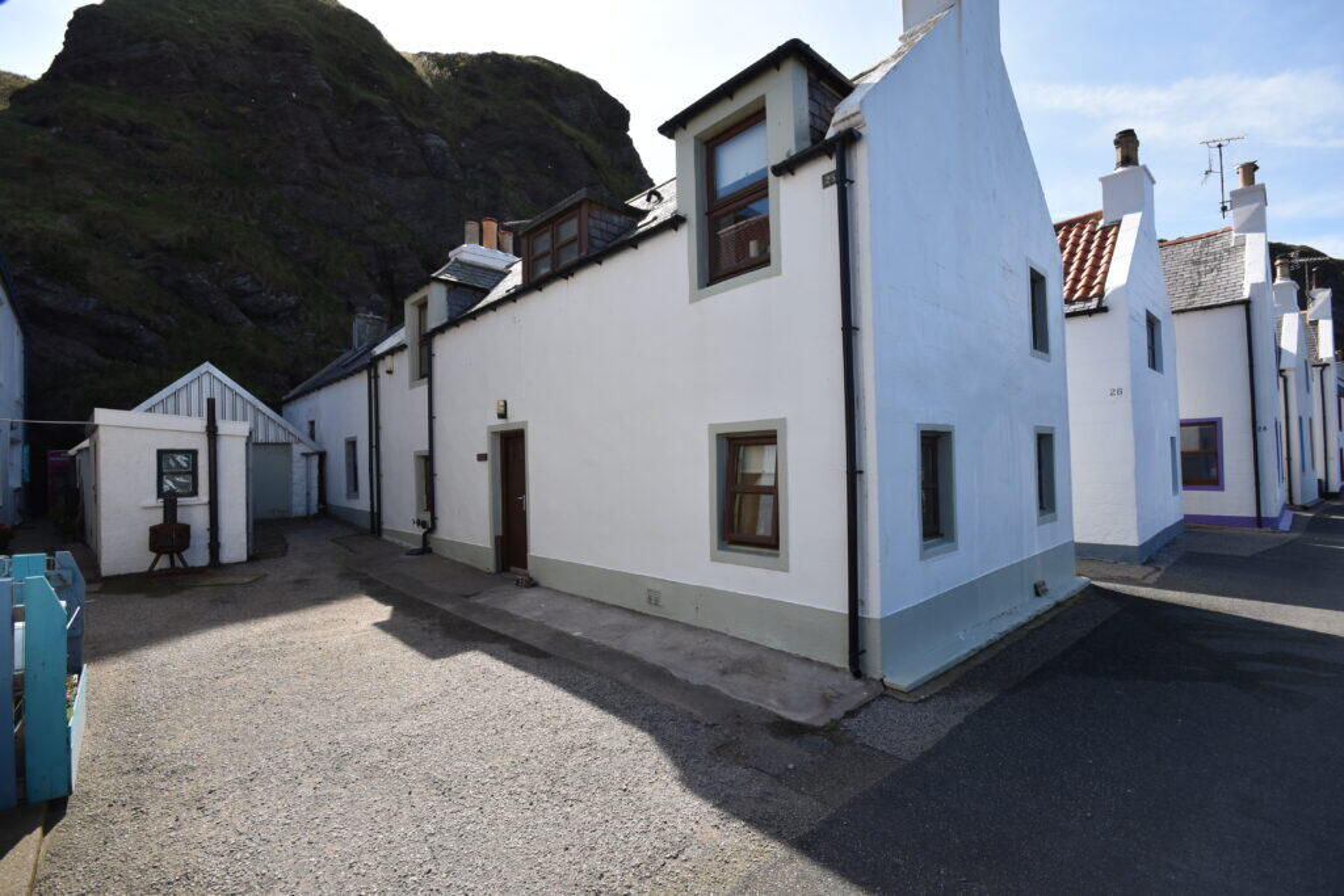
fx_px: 560
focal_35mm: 15
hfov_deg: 100.4
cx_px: 672
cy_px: 448
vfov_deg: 77.3
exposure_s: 1/250
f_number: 8
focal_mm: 10
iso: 200
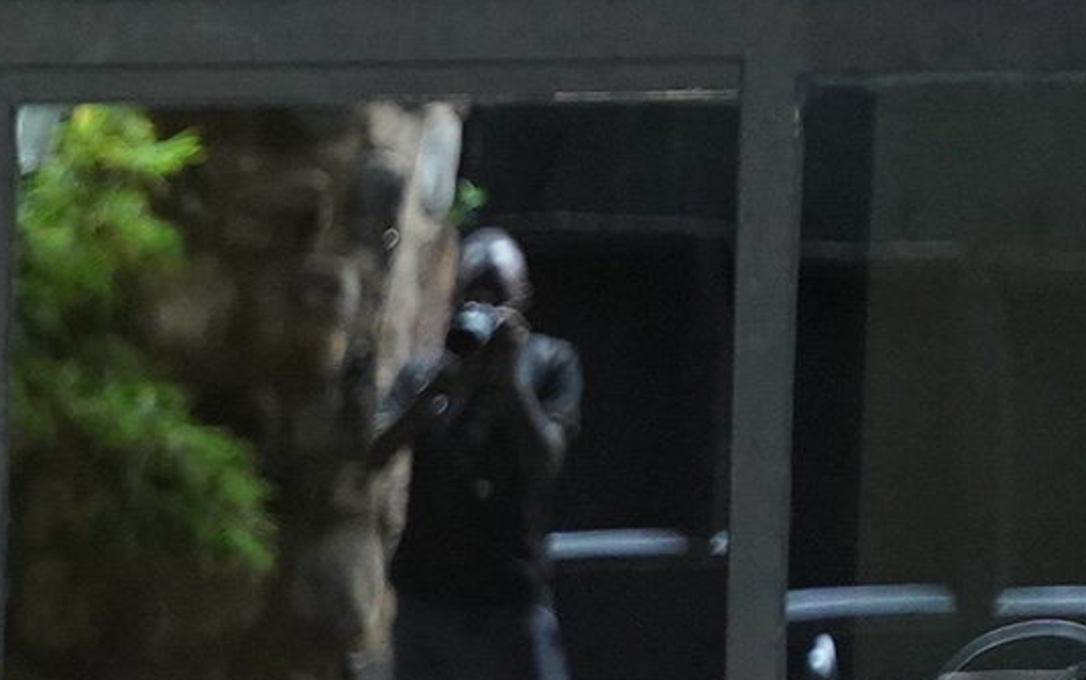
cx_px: -1716
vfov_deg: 3.5
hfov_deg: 5.4
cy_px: 1262
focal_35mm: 375
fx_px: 11110
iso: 5000
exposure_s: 1/160
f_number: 2.8
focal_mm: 65.4
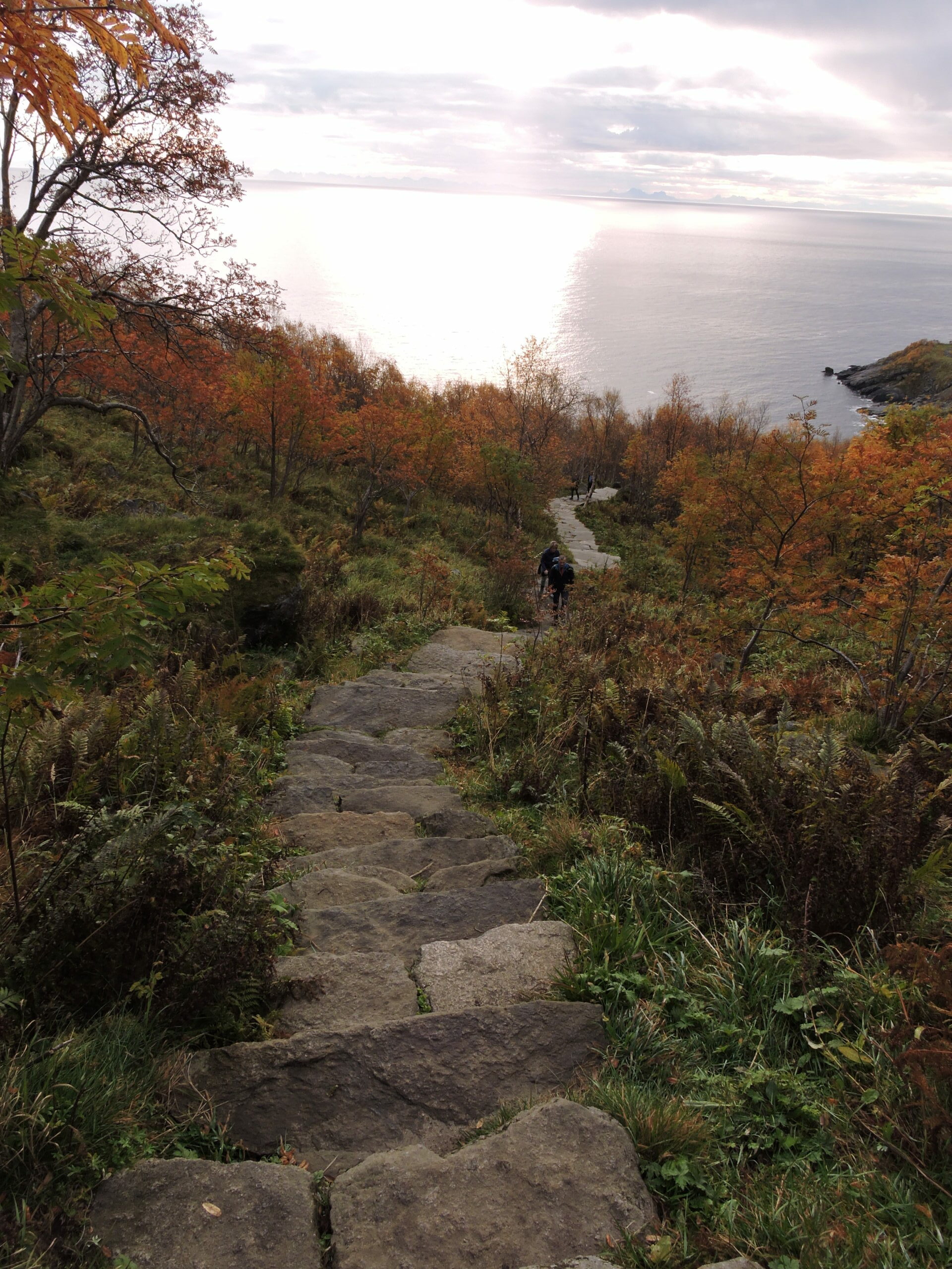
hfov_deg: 56.8
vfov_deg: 71.6
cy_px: 634
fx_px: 880
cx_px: 476
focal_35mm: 24
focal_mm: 4.3
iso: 100
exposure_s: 1/125
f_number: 4.8
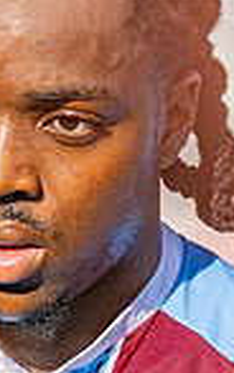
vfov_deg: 2.6
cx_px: -84
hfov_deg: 1.6
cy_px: 383
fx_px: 8175
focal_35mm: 802
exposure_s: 1/4000
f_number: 4
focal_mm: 170
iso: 400
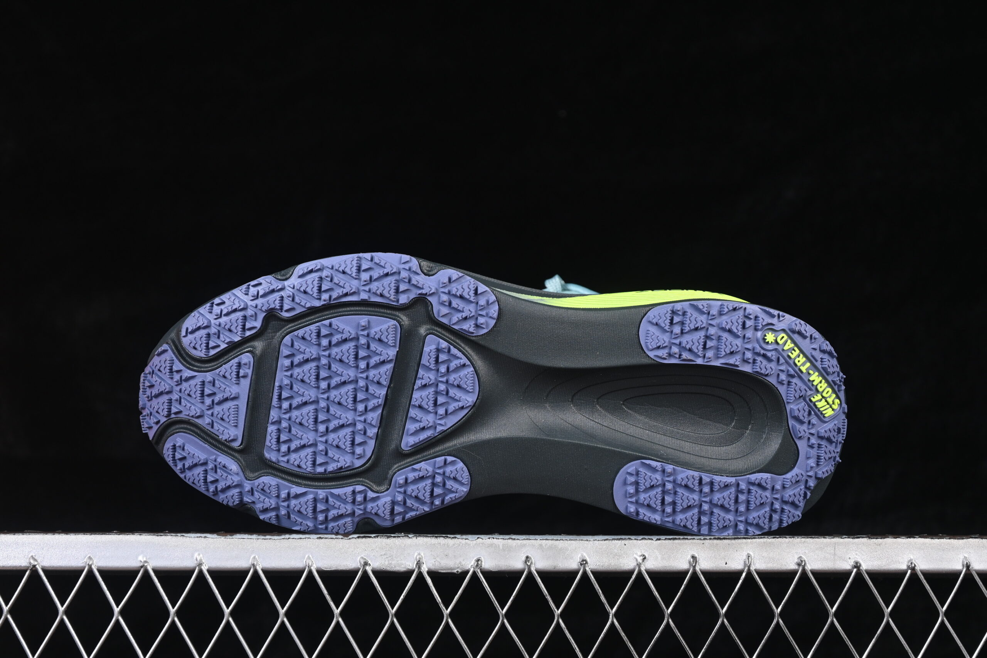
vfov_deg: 18.2
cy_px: 329
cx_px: 494
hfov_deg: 27.0
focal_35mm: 75
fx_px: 2056
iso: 160
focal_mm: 50
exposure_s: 1/60
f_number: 6.3
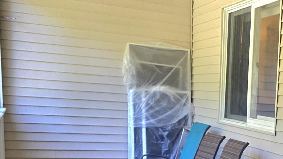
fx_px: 480
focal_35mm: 64
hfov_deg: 29.7
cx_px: 307
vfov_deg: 17.8
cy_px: 197
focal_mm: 6.3
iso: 125
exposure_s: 1/182
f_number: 1.7
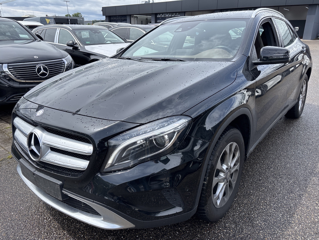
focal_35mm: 26
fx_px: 240
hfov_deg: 67.3
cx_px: 160
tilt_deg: -19.5
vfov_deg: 53.1
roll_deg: -0.4
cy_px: 120
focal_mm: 5.96
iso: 50
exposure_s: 1/1949
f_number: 1.6
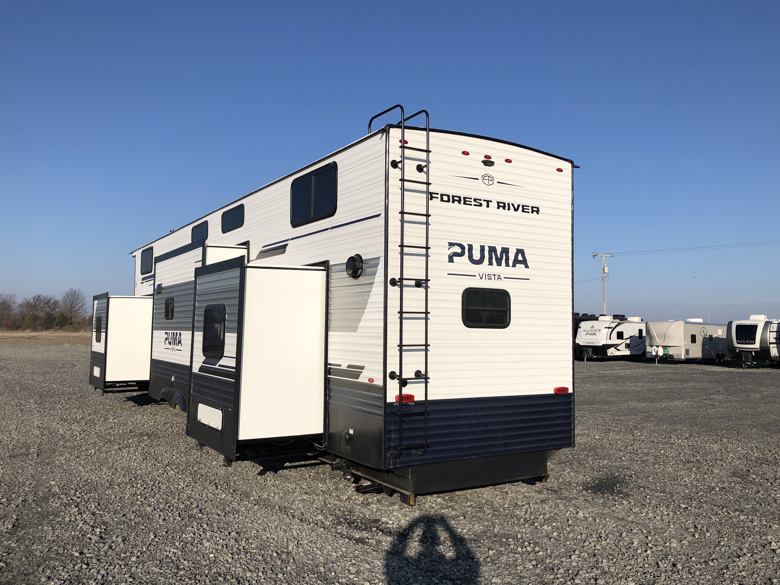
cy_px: 297
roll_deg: -1.2
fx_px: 653
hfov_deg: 61.7
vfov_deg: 48.2
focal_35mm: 29
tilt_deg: +2.5
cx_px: 397
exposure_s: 1/3690
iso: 20
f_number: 1.8
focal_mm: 3.99
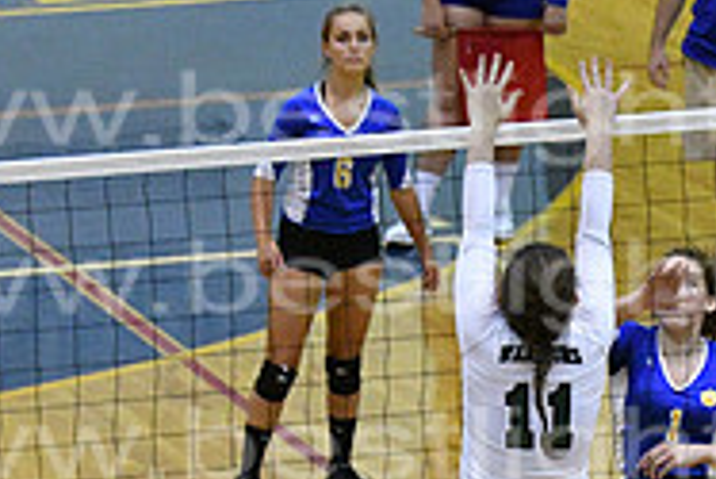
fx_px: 12977
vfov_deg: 2.1
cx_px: 693
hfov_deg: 3.2
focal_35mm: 652
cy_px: 370
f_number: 4
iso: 8000
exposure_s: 1/640
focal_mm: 140
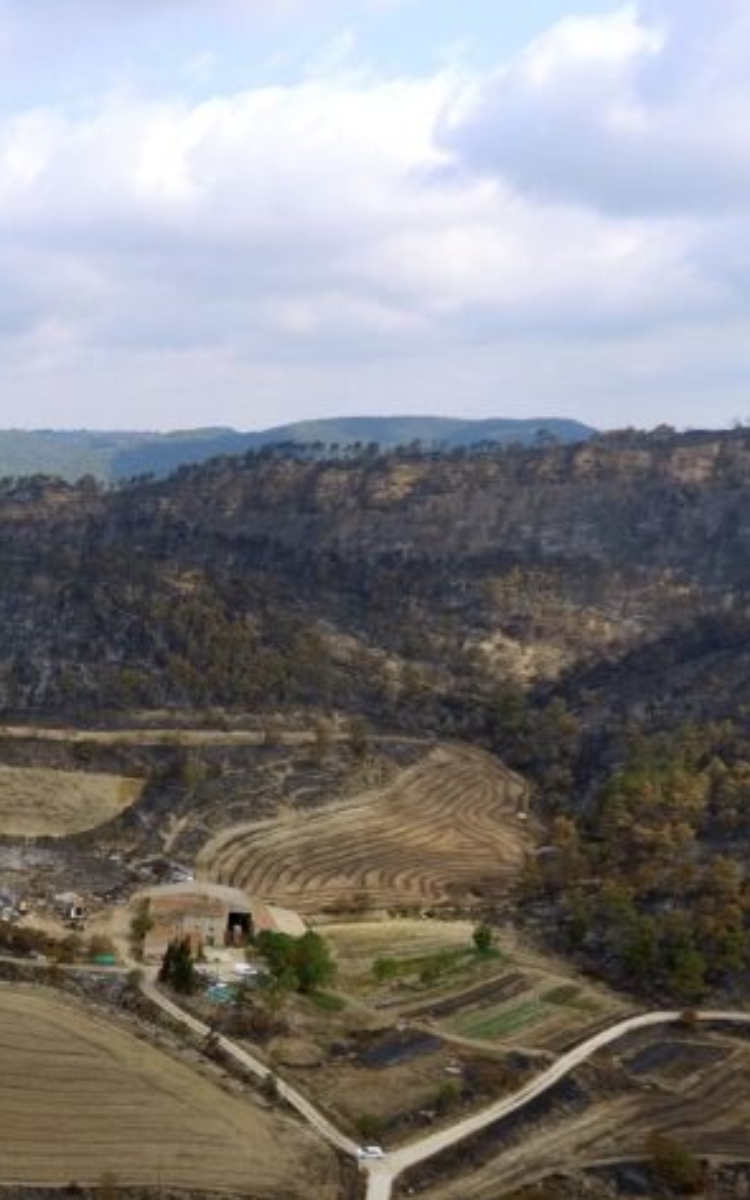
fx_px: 1504
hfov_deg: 24.6
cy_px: 948
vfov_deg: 41.7
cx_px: -211
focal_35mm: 46
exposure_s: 1/475
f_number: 2.8
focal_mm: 3.61
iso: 100
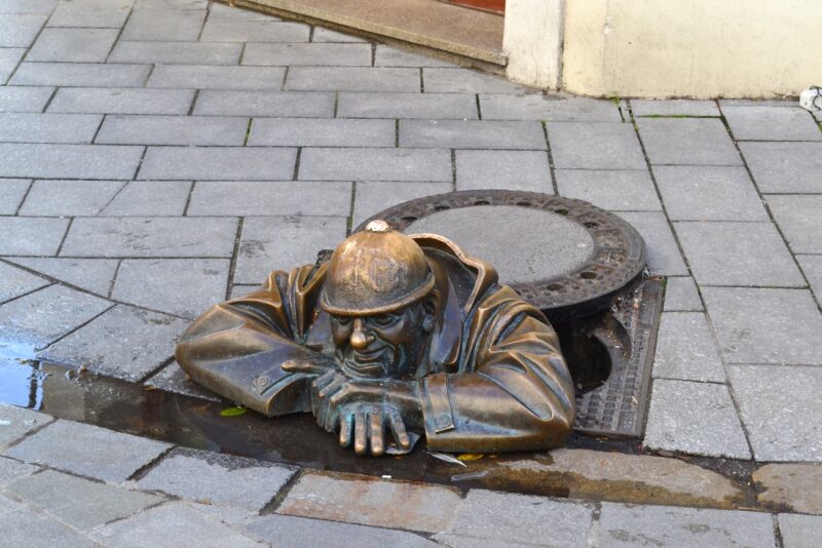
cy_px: 274
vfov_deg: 16.6
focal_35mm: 82
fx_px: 1884
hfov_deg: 24.6
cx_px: 411
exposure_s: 1/60
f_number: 8
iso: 400
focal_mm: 55
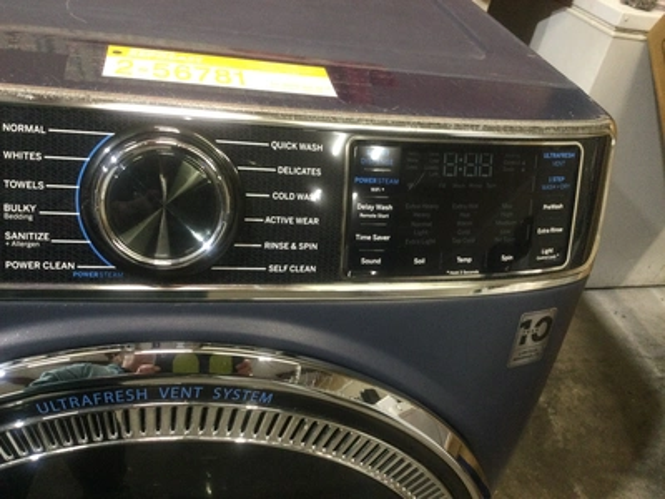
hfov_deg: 58.4
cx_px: 332
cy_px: 250
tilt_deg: -35.4
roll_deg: -12.5
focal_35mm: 31
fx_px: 596
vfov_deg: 45.4
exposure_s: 1/30
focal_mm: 3.3
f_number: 2.4
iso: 125
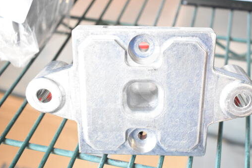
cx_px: 147
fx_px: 340
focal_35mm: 49
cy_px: 92
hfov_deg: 40.5
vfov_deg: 27.7
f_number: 5
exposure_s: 1/100
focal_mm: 27
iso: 1600
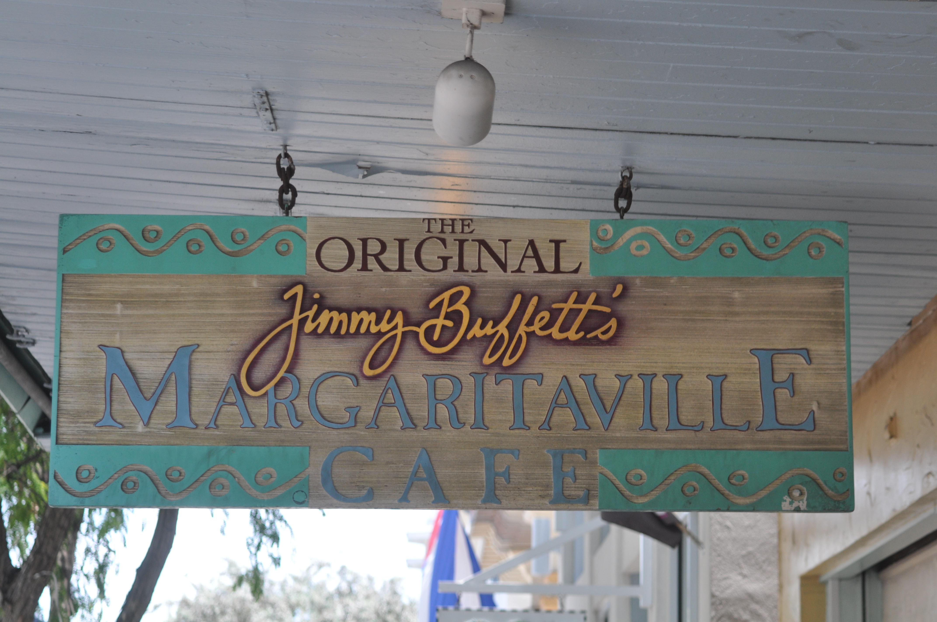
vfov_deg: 13.0
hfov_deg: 19.5
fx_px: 2730
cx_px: 468
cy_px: 311
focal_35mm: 105
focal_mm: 70
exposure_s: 1/250
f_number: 4
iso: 400
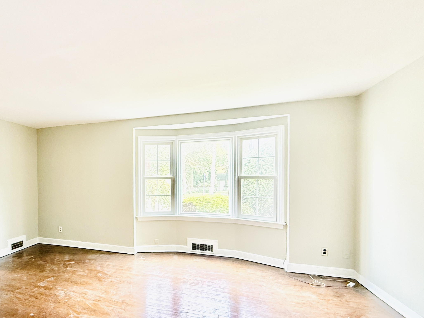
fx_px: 257
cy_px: 184
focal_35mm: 21
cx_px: 119
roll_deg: -0.1
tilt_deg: -1.3
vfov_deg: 63.1
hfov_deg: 74.7
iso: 400
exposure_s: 1/70
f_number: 2.2
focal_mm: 2.22
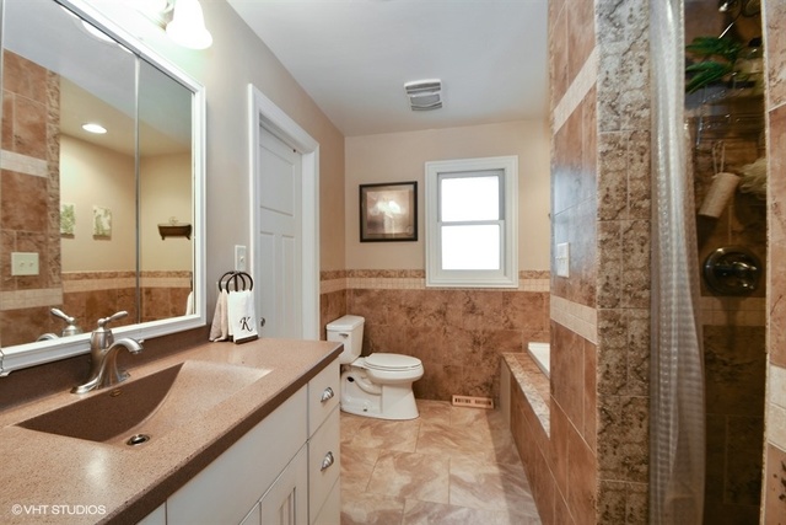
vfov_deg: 77.4
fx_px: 328
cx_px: 393
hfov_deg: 100.4
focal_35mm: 15
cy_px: 262
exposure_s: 1/8
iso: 200
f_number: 6.3
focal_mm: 10
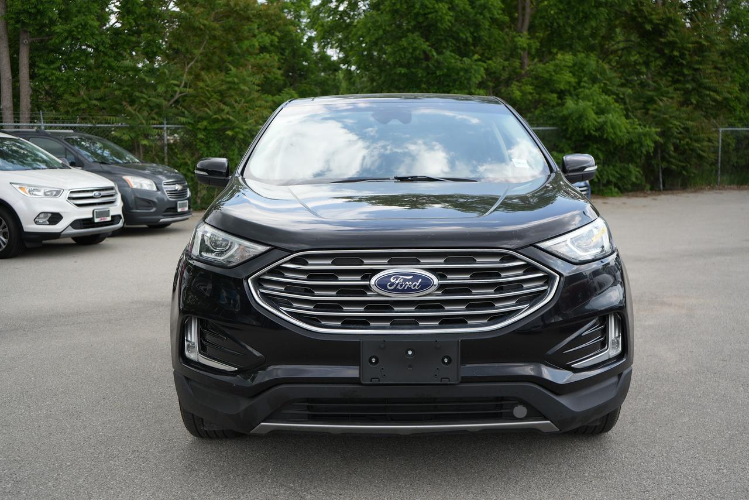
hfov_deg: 50.7
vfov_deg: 35.1
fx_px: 791
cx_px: 374
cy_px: 250
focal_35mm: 38
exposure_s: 1/200
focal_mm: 38
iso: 100
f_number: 4.5
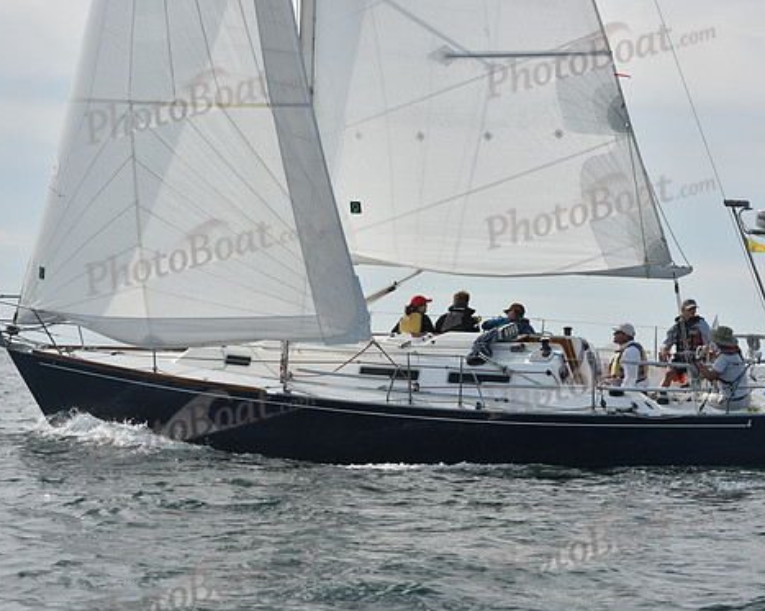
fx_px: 2693
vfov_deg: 12.9
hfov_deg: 16.2
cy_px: 315
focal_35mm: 119
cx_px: 401
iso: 320
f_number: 9
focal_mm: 102
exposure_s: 1/1000
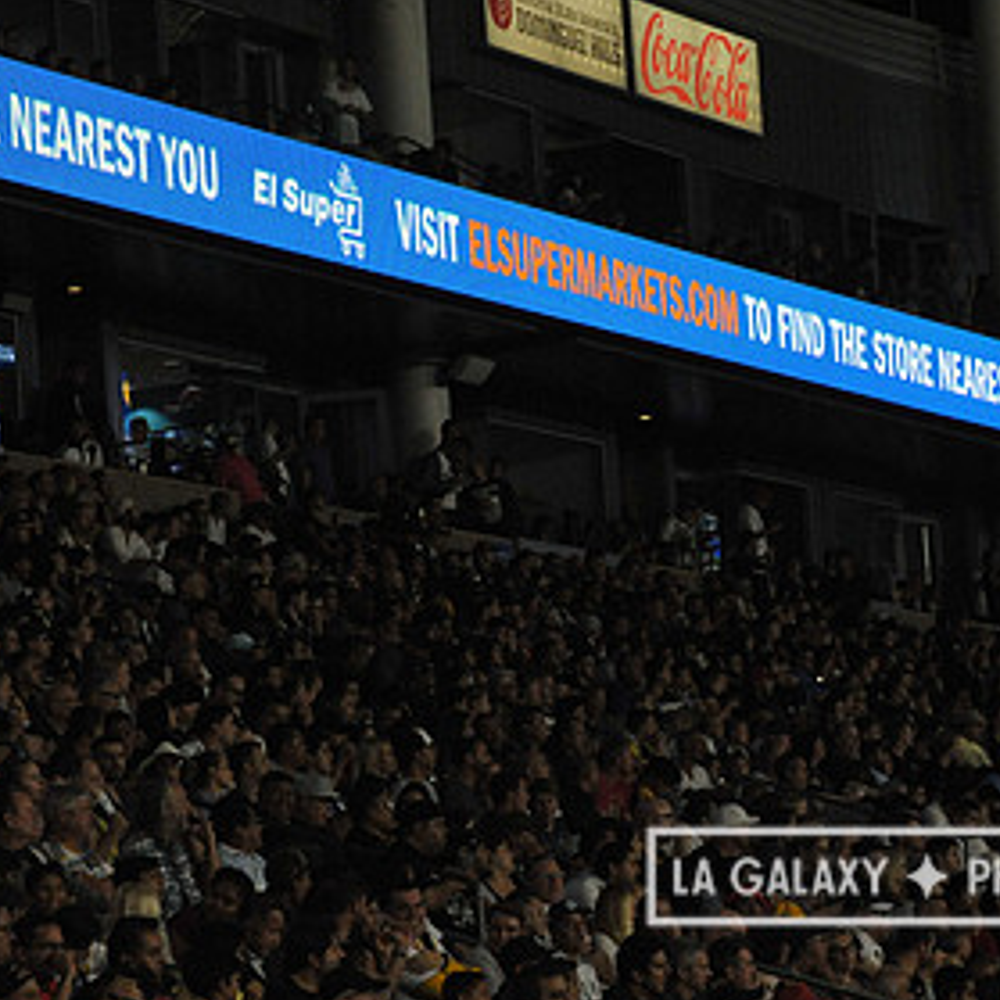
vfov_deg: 8.5
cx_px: 900
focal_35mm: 205
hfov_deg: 8.5
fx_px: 6700
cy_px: 337
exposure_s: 1/400
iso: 3200
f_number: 10
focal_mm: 116
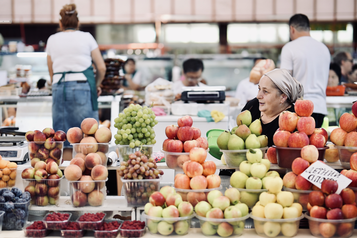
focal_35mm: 75
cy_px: 119
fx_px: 744
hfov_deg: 27.0
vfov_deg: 18.2
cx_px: 178
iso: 80
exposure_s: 1/100
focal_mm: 50
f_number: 1.2
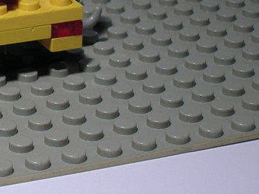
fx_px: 1248
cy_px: 54
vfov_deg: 8.9
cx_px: -57
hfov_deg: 11.6
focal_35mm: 167
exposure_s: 1/22.1
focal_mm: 10.4
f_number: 3.6
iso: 50
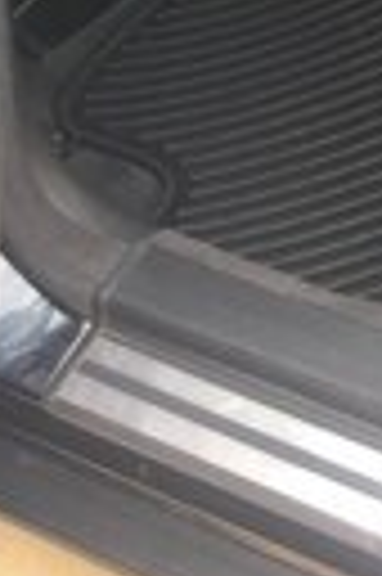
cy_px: -522
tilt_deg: -26.9
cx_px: 742
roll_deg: -2.8
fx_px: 1867
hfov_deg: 10.8
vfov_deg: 14.8
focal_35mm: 117
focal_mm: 4.15
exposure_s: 1/100
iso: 40
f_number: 2.2
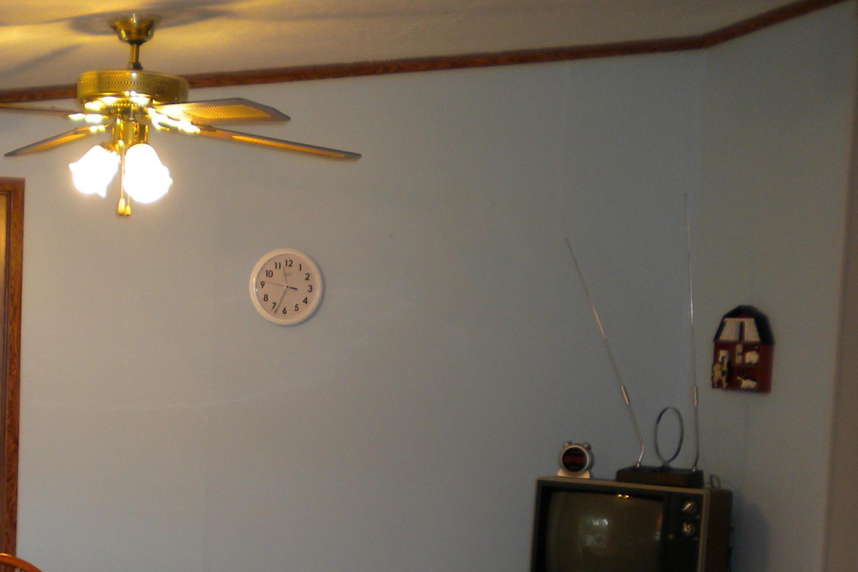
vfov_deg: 20.0
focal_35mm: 67
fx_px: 1597
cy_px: 500
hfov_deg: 29.6
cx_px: 219
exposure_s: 1/30
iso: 100
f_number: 3.1
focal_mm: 6.3
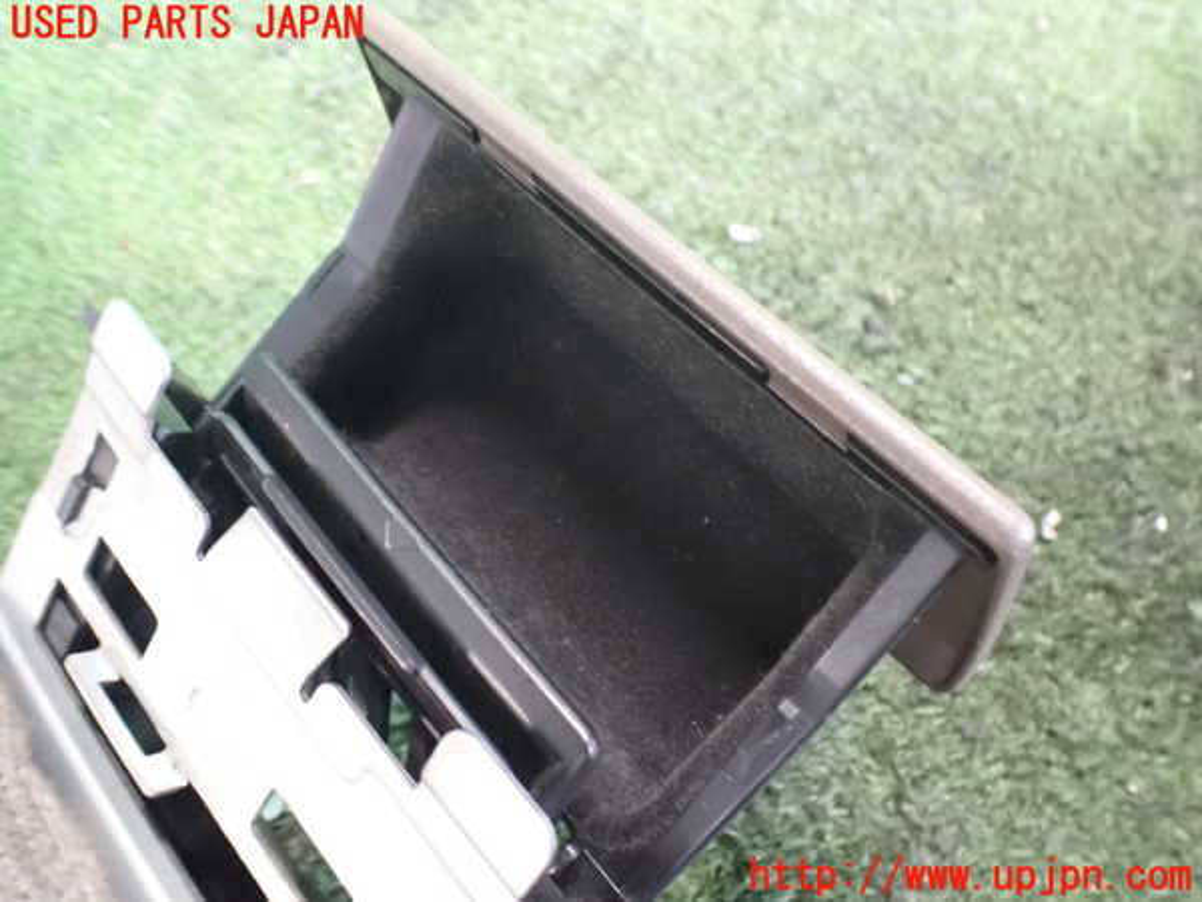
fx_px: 1042
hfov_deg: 60.0
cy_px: 451
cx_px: 601
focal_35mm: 30
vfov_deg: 46.8
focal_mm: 5.4
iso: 1600
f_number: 2.3
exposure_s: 1/30
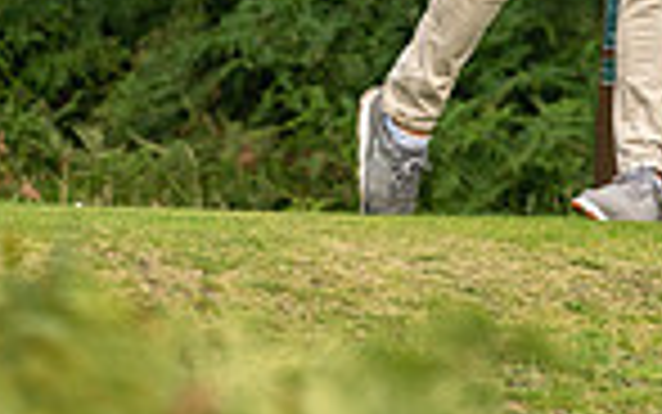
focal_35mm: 936
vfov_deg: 1.4
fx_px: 16893
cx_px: 572
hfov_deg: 2.2
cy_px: -392
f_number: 5
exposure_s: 1/640
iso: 160
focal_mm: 300
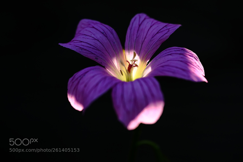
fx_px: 810
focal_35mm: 120
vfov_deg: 11.4
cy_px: 81
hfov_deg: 17.1
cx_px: 122
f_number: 5.6
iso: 500
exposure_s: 1/850
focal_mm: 80
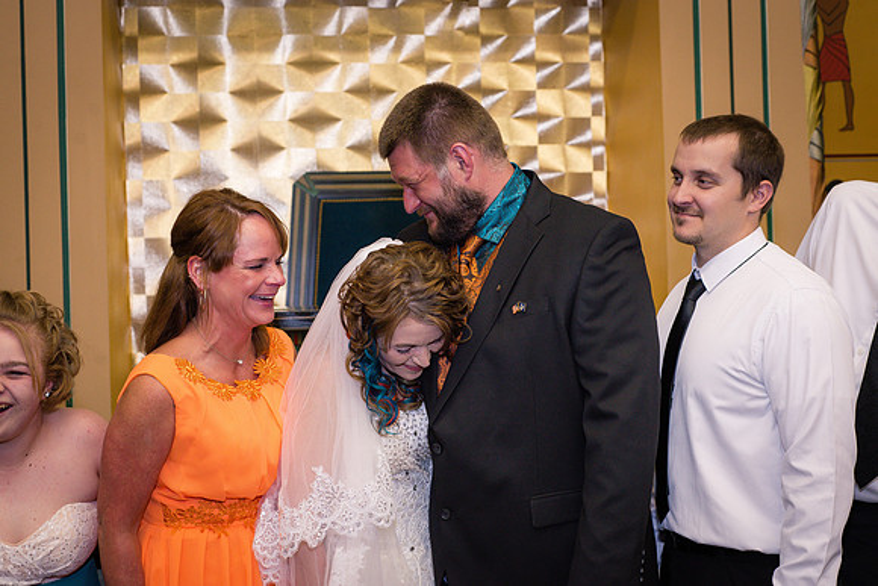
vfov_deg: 27.0
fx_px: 1220
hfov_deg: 39.6
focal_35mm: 50
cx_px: 439
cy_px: 293
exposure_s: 1/125
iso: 800
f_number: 5
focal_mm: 50
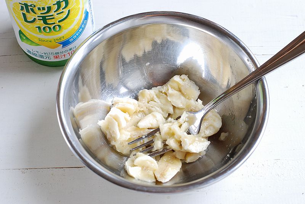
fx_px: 636
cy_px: 102
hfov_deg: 27.0
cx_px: 152
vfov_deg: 18.2
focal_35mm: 75
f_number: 6.3
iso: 1000
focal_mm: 50
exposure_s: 1/100
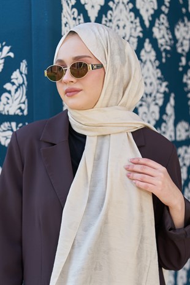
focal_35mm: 110
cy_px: 142
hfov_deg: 12.5
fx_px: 869
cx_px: 95
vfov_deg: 18.6
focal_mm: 110
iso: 200
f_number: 4.5
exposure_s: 1/200
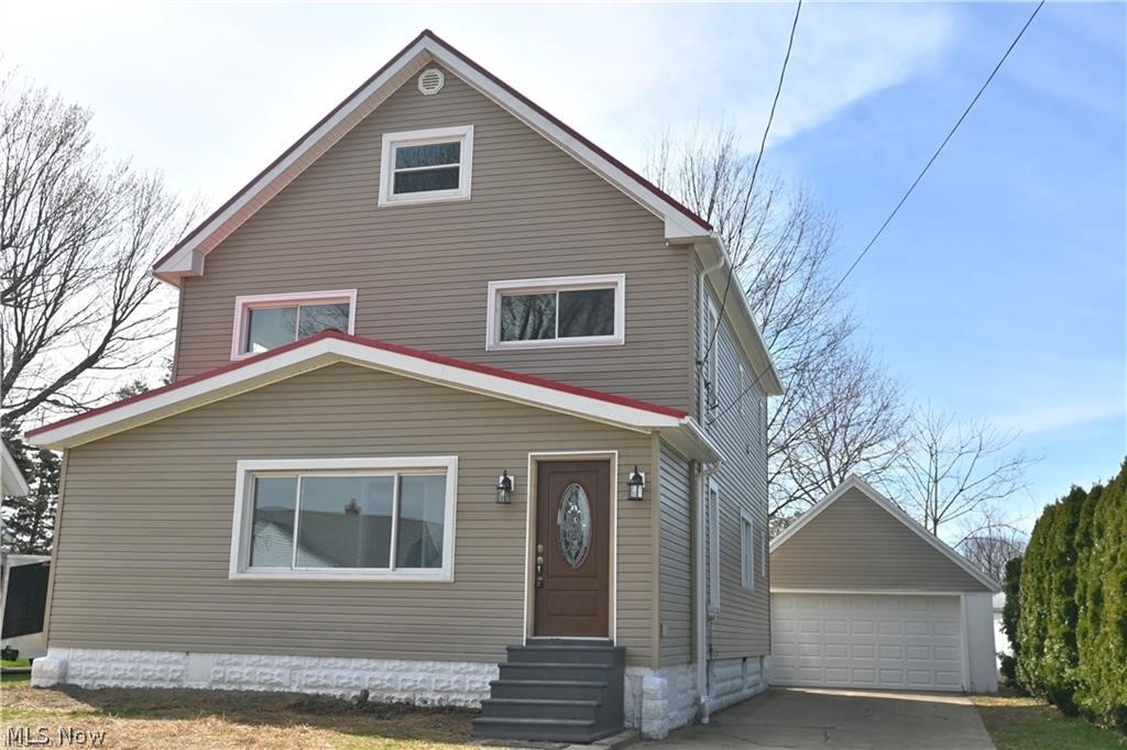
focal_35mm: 37
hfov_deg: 52.2
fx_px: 1150
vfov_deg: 36.1
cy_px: 375
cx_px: 564
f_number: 7.1
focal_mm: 24.5
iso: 100
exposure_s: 1/320
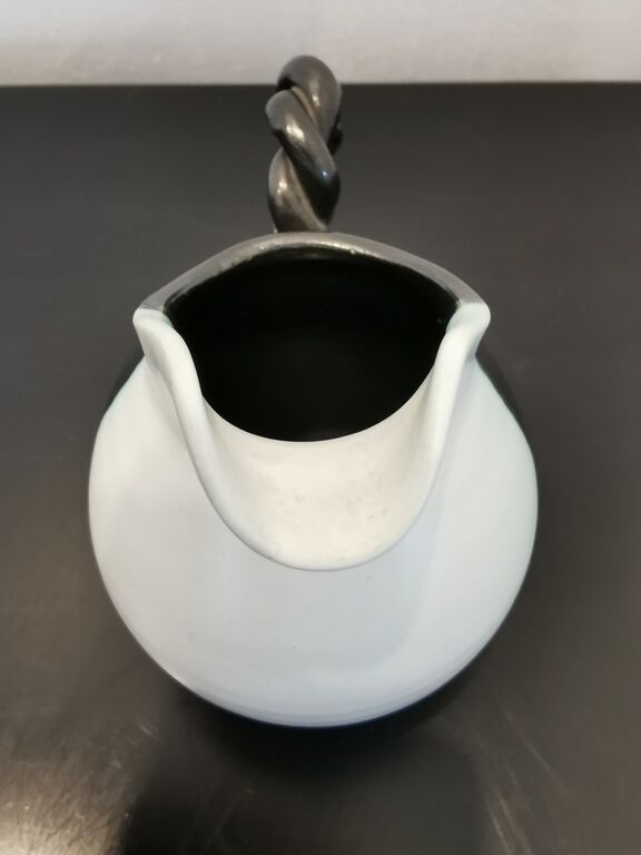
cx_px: 320
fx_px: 642
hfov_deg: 53.1
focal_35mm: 26
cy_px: 428
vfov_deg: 67.3
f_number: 2.2
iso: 400
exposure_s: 1/25
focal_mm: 2.26
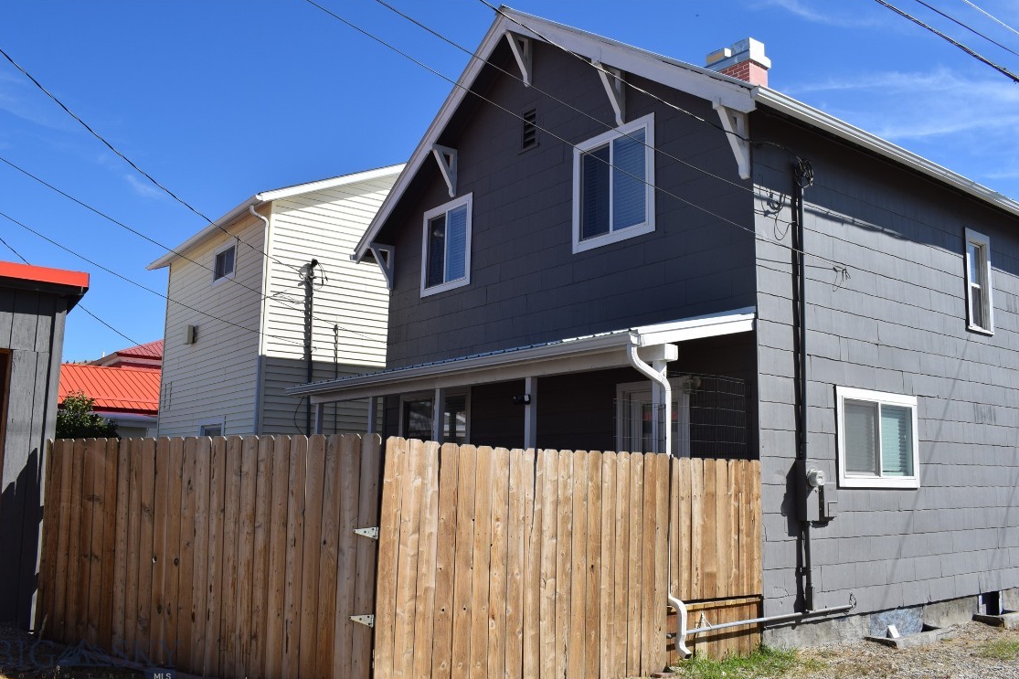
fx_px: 877
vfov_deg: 42.3
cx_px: 508
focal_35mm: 31
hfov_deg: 60.3
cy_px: 347
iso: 200
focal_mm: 20
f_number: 10
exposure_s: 1/400
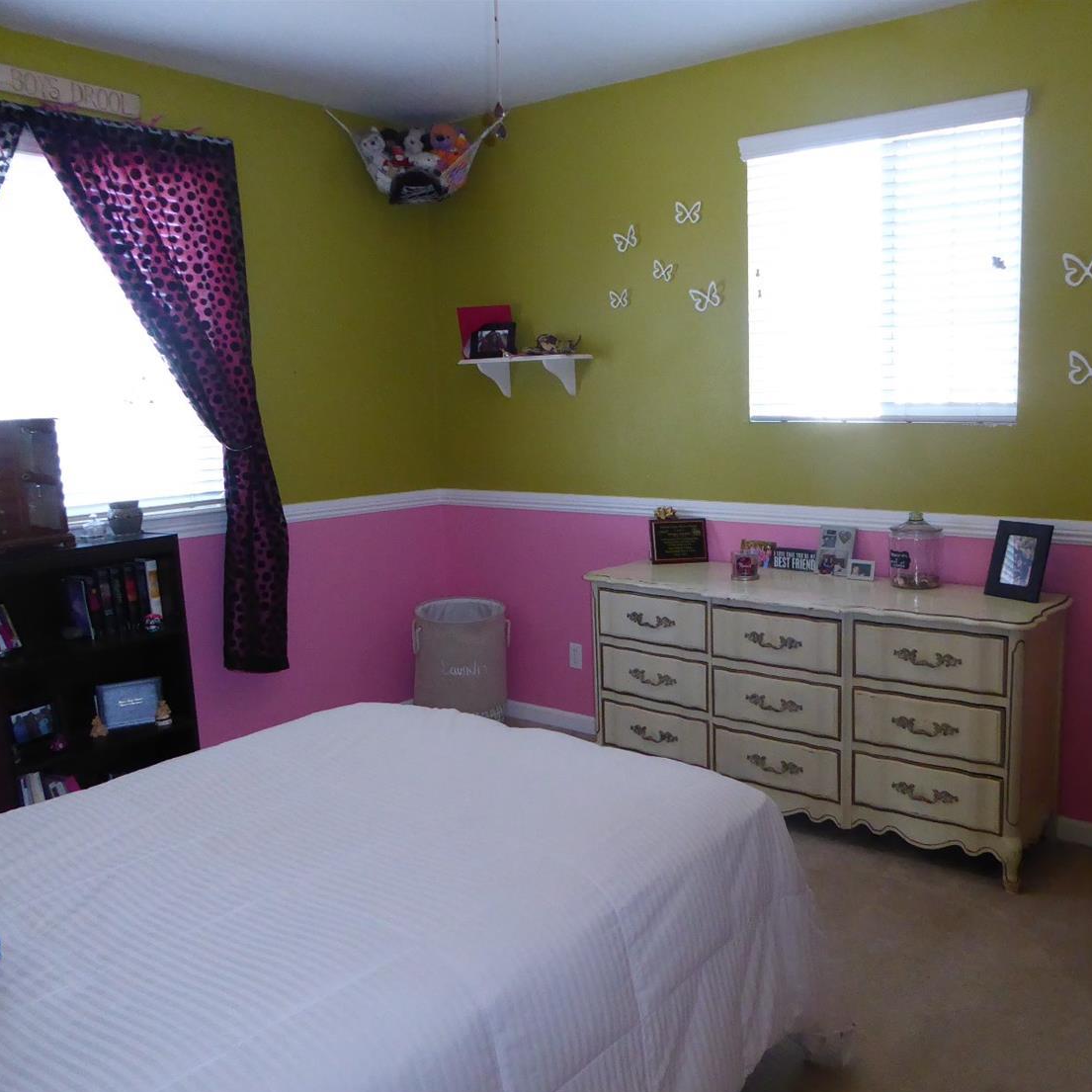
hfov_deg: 53.6
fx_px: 1071
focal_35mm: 30
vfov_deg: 54.0
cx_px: 659
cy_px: 554
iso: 640
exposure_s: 1/60
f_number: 3.3
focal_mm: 4.3
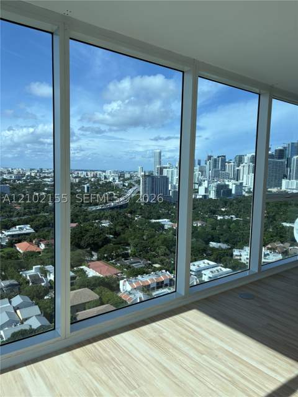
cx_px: 149
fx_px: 298
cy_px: 198
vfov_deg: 67.3
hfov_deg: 53.1
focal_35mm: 26
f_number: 1.6
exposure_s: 1/3279
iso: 50
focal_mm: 5.96
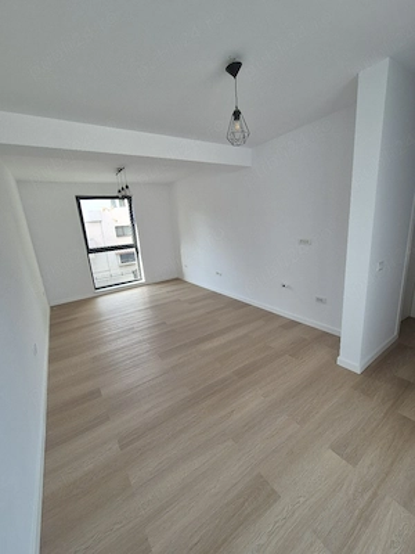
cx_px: 208
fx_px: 208
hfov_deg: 89.9
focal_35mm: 13
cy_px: 277
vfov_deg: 106.2
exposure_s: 1/100
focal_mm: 2.2
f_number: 2.2
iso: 64
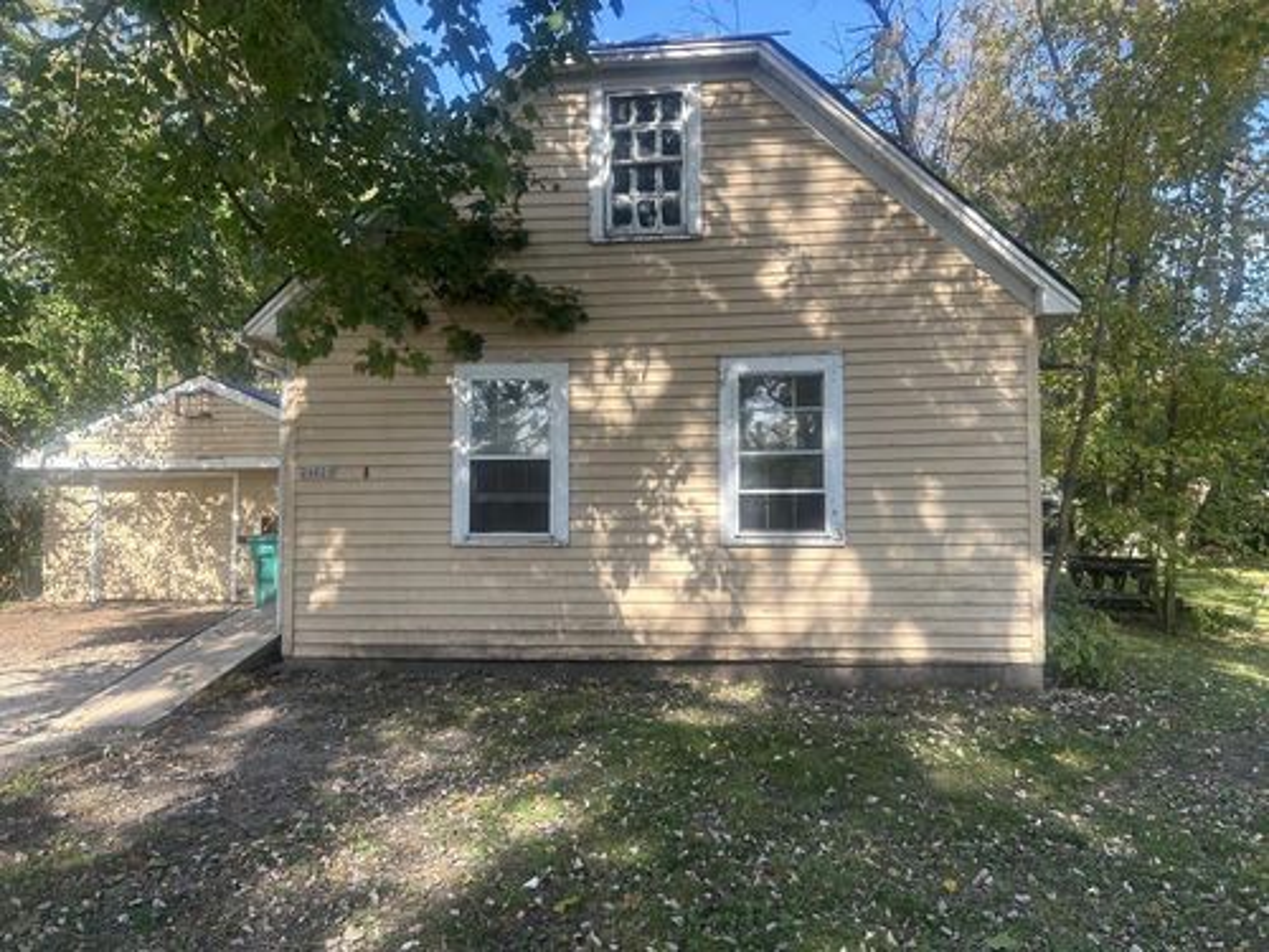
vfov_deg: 53.1
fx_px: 953
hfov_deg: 67.3
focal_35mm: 26
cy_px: 476
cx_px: 634
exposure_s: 1/786
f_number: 1.5
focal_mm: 5.7
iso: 50
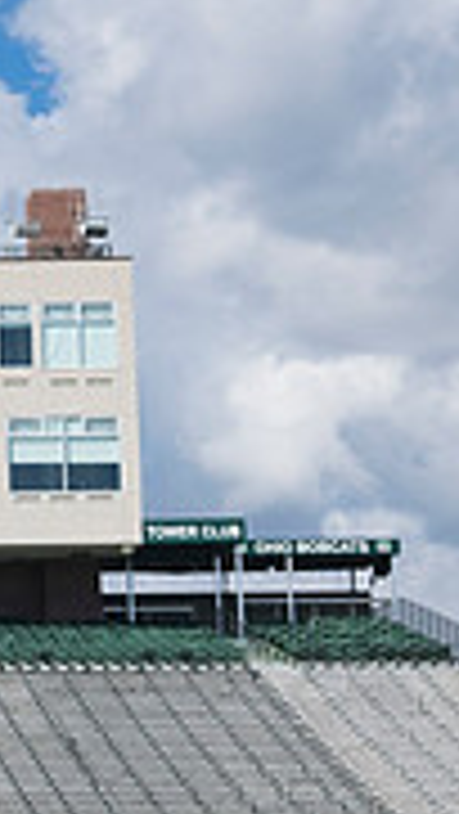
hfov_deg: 7.9
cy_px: 578
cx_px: -752
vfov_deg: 15.5
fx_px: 2982
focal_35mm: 138
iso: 200
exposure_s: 1/400
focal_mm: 27
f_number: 9
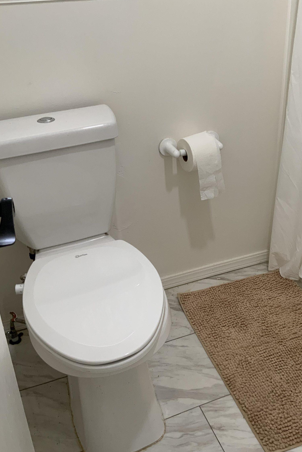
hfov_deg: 32.2
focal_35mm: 41
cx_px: 212
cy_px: 225
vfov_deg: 47.4
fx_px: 516
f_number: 1.8
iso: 50
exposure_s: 1/60
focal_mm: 3
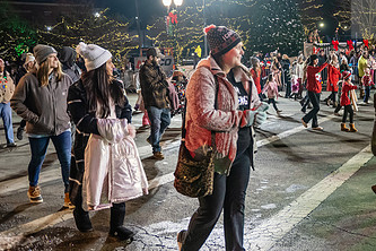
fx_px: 491
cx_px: 317
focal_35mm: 47
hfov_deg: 39.7
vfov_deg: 28.4
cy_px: 81
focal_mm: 27
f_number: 3.2
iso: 2500
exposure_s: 1/250
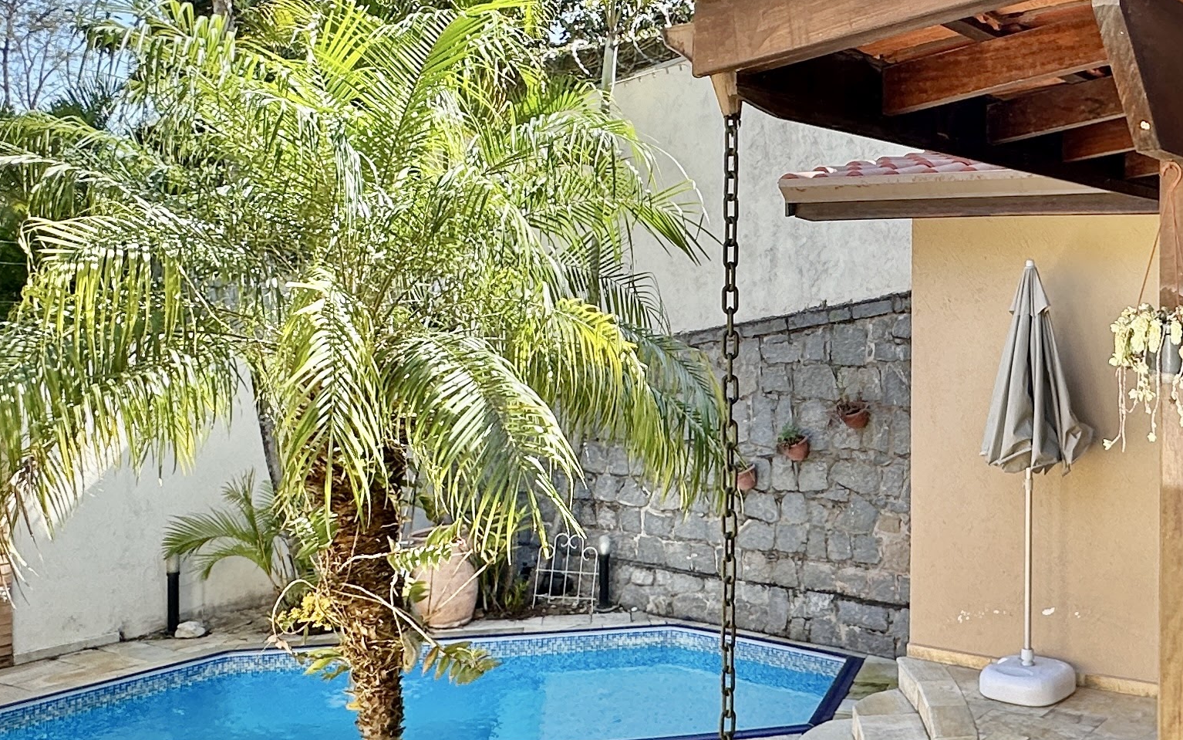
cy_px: 322
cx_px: 931
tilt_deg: -0.5
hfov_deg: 47.8
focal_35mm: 39
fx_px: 1257
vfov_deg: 32.7
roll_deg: -0.7
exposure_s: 1/258
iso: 40
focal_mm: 2.22
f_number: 2.2
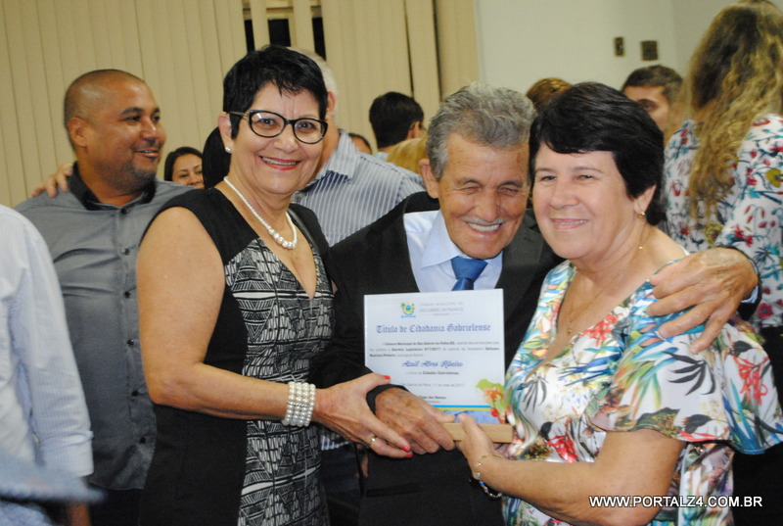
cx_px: 392
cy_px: 263
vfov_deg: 28.2
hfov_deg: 41.0
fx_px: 1046
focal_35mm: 48
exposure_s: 1/40
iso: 1600
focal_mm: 32
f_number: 4.8
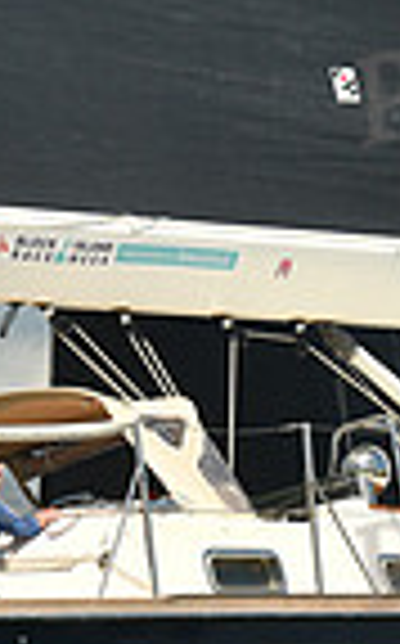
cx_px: 126
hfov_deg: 4.5
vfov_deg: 7.2
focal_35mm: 290
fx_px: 5074
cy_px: 327
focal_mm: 70
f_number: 7.1
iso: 320
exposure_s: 1/640
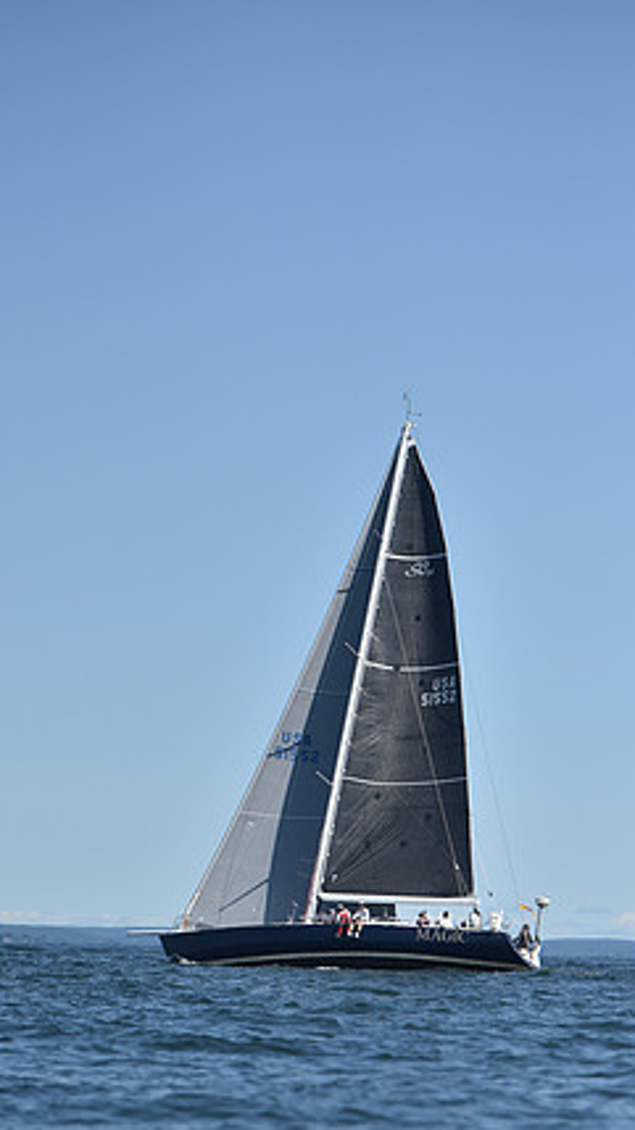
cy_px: 748
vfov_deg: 12.6
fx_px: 5094
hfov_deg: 7.1
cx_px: 320
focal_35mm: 170
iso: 250
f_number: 3.2
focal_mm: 120
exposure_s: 1/8000
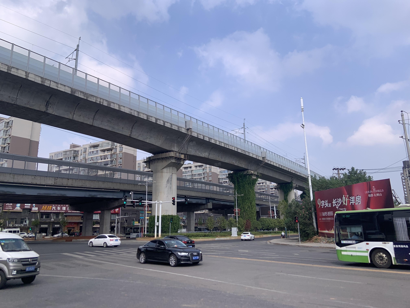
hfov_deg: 67.3
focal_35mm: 26
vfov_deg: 53.1
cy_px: 154
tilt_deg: +13.3
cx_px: 205
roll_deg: +1.2
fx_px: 308
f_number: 1.8
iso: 25
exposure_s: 1/1779
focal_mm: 4.25
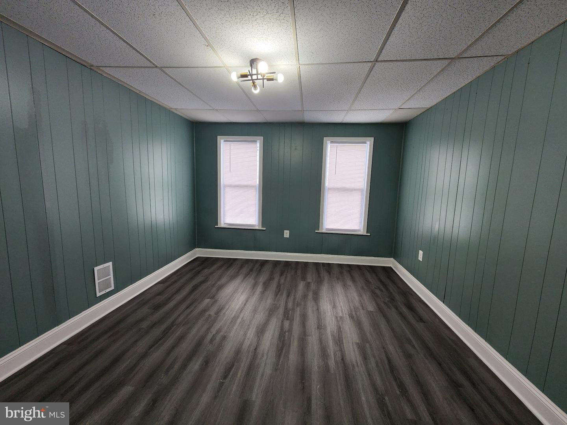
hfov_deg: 106.2
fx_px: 213
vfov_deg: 89.9
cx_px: 284
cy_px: 212
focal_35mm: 13
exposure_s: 1/60
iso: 160
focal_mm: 2.2
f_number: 2.2
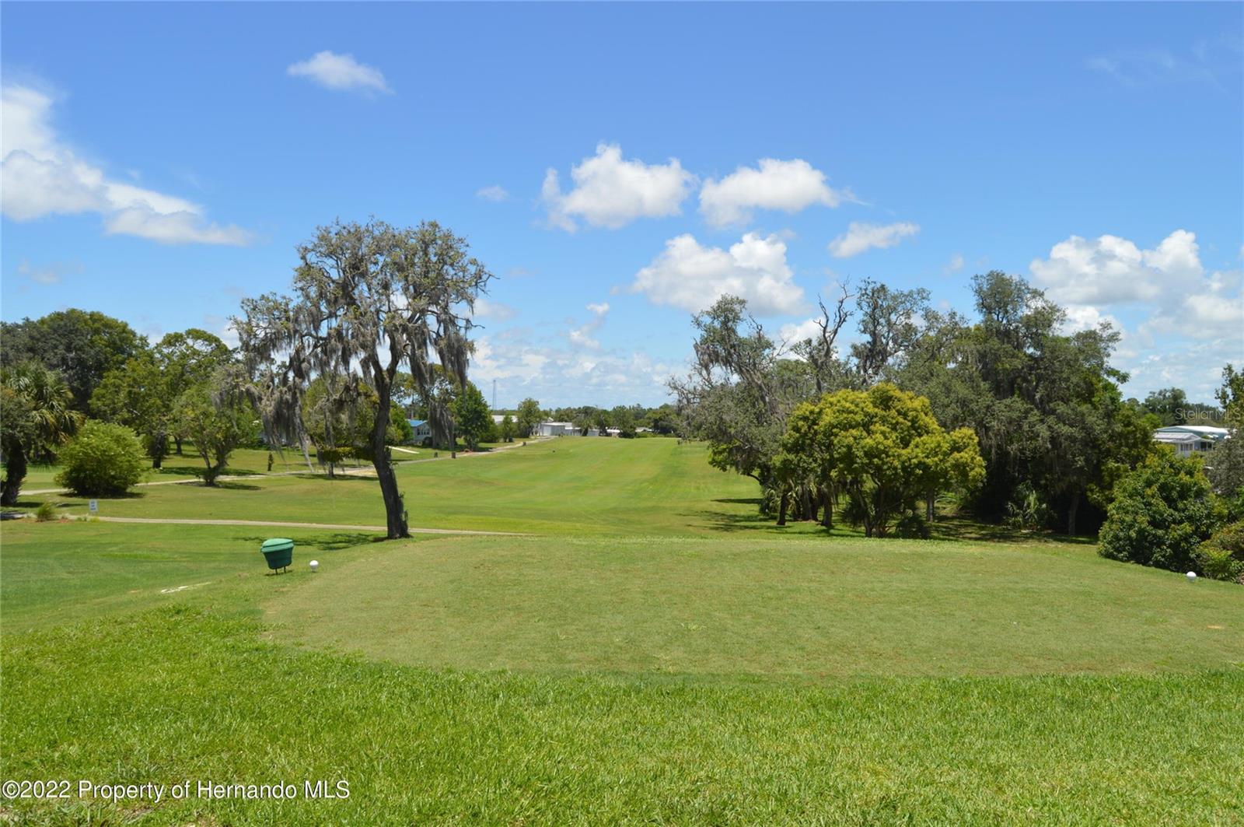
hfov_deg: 67.4
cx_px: 622
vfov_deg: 47.8
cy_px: 414
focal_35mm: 27
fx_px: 932
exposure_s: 1/250
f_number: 8
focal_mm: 18
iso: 100
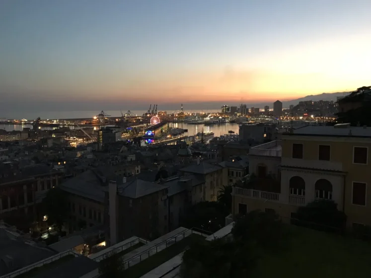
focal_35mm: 28
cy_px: 139
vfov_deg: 49.7
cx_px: 186
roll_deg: +0.2
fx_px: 300
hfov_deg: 63.5
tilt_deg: -5.0
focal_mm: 3.99
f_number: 1.8
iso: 100
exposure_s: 1/9
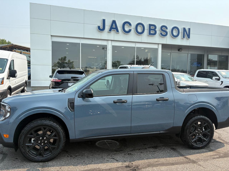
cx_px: 114
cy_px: 86
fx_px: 172
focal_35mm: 26
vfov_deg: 53.1
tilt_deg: -2.7
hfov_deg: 67.3
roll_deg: -0.7
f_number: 1.6
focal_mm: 5.96
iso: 50
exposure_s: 1/2364
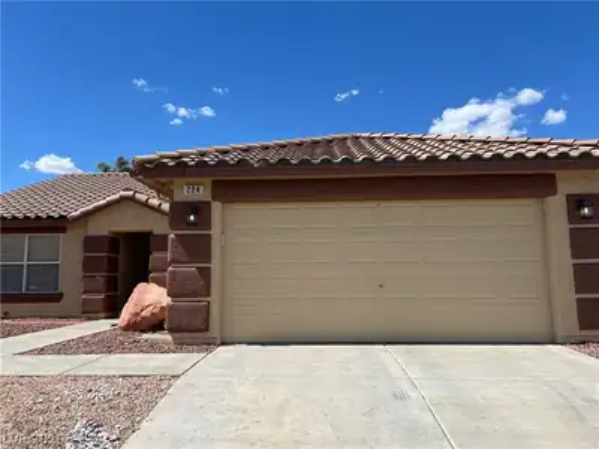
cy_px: 224
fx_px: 450
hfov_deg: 67.3
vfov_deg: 53.1
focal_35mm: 26
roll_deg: +0.1
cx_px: 300
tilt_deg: +6.1
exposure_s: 1/5319
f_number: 1.5
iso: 50
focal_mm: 5.7
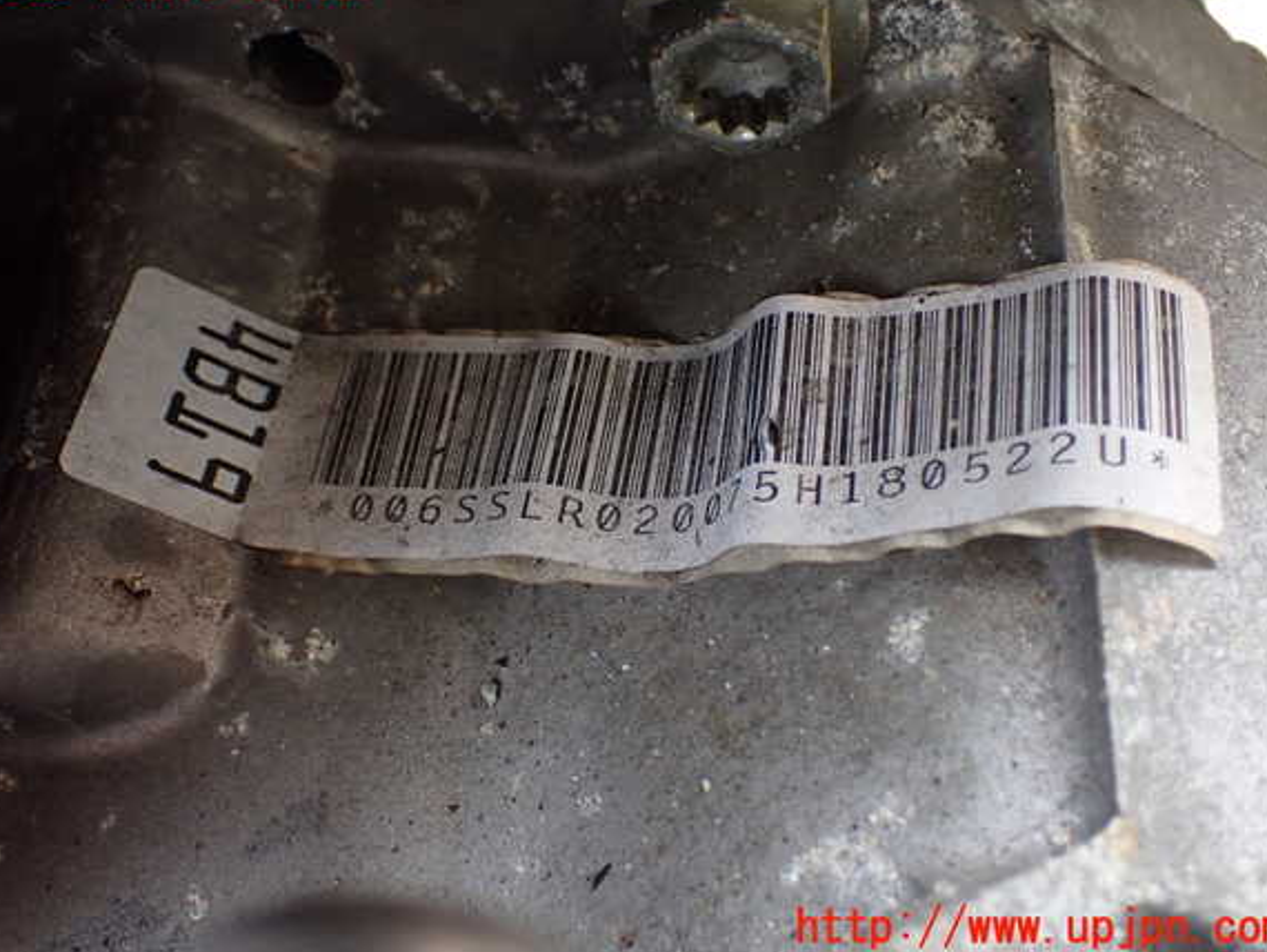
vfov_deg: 36.0
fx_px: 1465
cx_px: 631
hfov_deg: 46.8
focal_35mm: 40
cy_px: 456
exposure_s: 1/160
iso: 640
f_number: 2.7
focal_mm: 6.83
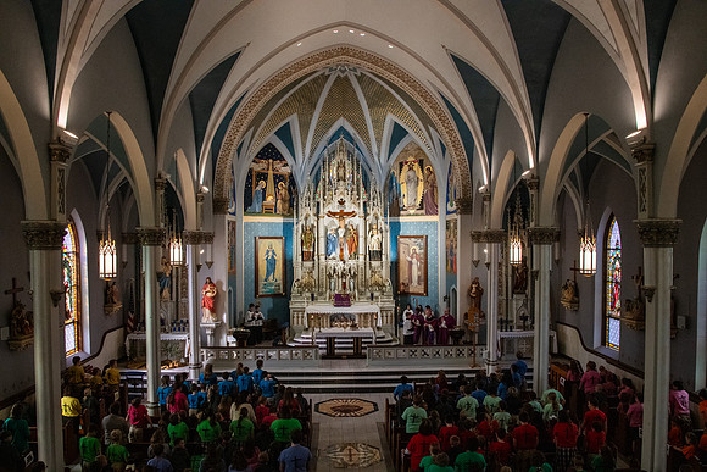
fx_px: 550
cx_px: 354
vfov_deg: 46.4
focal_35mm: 28
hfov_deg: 65.5
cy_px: 236
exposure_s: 1/160
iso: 4000
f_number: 10
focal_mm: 28
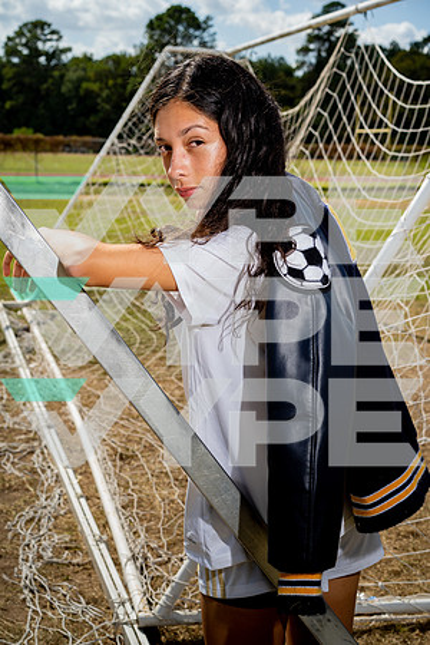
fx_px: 985
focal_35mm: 55
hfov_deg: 24.6
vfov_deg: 36.2
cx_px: 215
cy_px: 322
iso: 50
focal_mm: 55
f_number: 7.1
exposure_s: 1/250
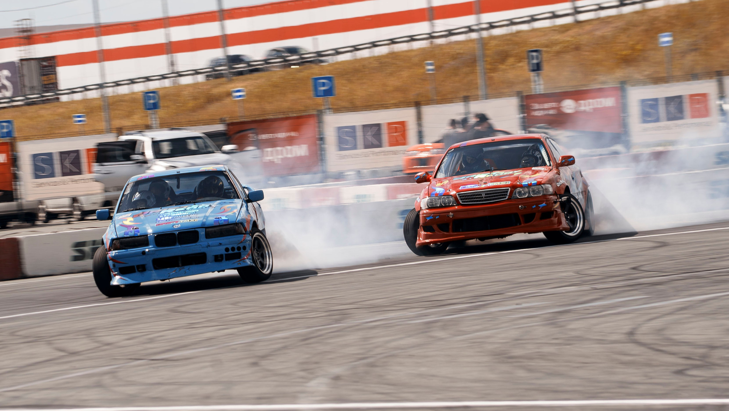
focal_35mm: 279
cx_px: 297
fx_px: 5399
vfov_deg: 4.4
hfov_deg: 7.7
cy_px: 206
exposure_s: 1/125
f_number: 10
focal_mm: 150
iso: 100
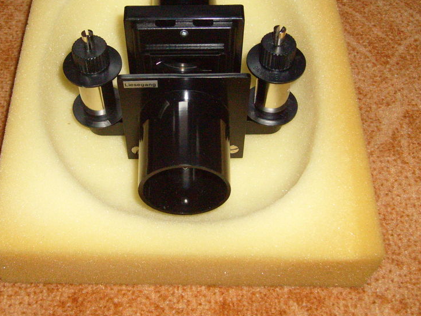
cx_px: 176
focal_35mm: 48
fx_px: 584
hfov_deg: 39.5
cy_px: 116
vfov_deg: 30.1
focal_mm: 5.8
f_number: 2.8
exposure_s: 1/45
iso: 400
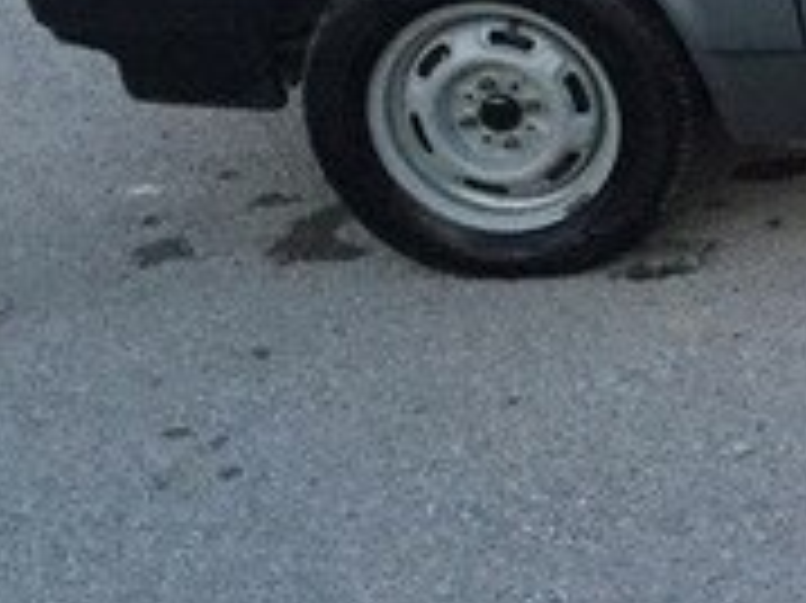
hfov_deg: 16.1
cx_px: 1360
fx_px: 2490
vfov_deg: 13.5
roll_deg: +0.7
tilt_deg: -16.7
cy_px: -101
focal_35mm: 107
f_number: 2.2
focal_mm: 4.15
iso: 250
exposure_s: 1/20
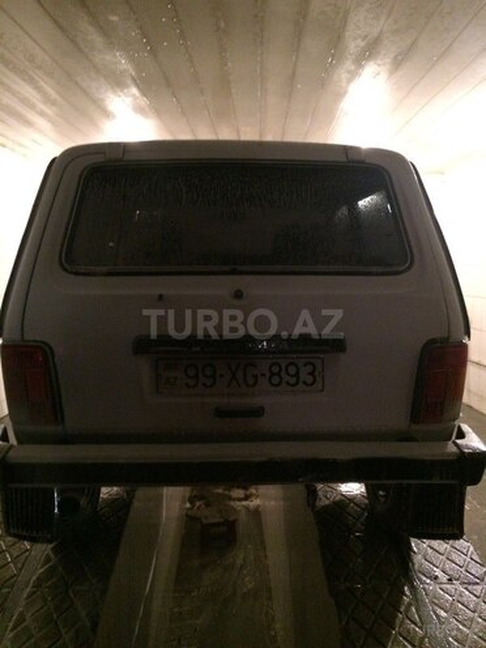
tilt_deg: -5.8
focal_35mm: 29
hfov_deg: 48.2
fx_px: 543
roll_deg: -0.2
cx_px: 243
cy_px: 324
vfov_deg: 61.7
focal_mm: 4.15
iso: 500
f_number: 2.2
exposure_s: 1/17
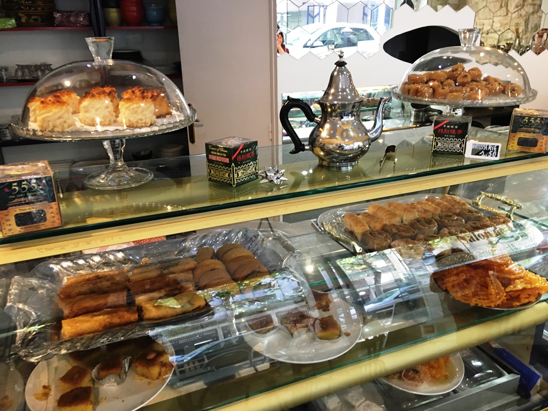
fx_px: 459
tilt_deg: -21.9
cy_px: 206
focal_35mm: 29
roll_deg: -0.4
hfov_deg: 61.7
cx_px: 274
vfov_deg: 48.2
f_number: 2.2
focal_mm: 4.15
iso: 160
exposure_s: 1/33
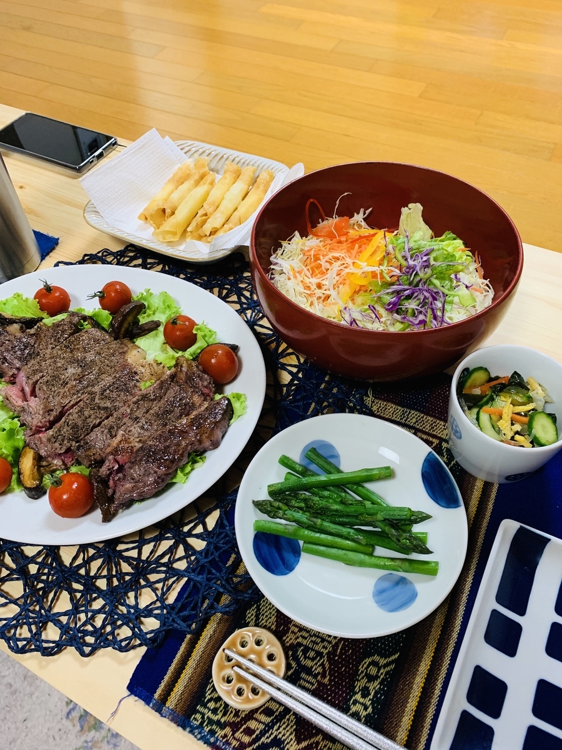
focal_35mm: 26
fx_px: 563
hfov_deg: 53.1
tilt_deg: -52.8
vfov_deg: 67.3
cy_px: 375
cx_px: 281
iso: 250
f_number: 1.8
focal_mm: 4.25
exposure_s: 1/50
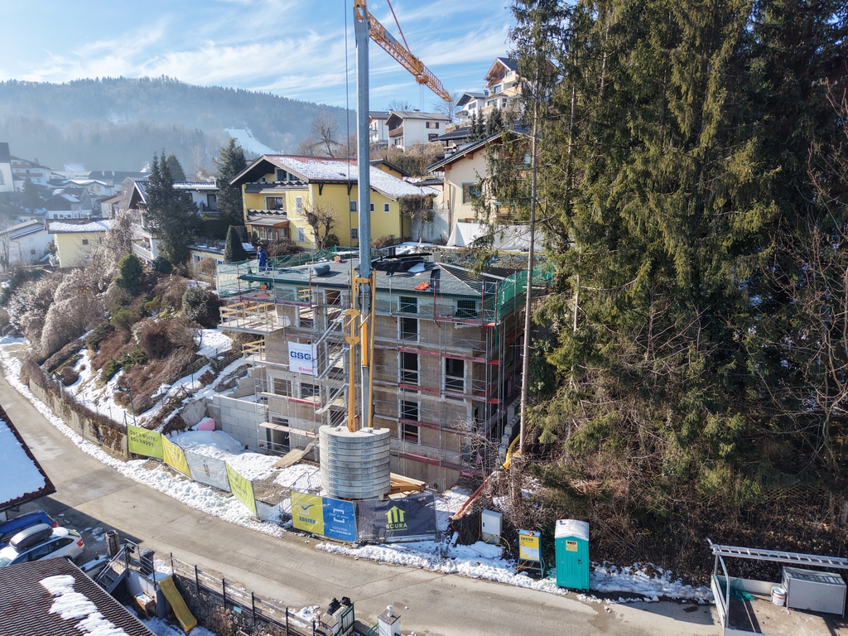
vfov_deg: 58.9
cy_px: 318
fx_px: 563
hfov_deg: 73.9
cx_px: 424
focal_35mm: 23
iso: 100
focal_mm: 8.67
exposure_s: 1/1000
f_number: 1.8
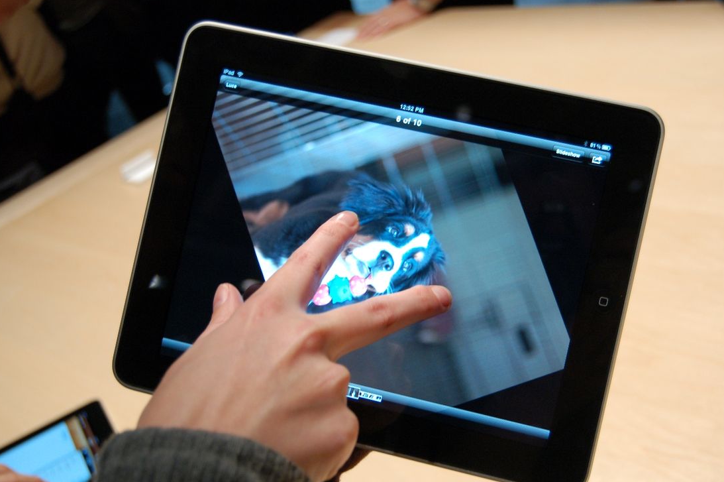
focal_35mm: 56
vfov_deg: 24.2
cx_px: 378
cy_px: 237
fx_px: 1125
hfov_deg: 35.7
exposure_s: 1/30
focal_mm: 34
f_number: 4.5
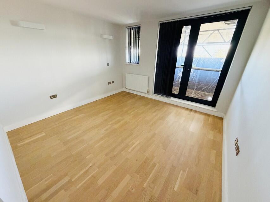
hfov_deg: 102.1
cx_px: 135
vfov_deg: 85.7
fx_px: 109
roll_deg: -0.9
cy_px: 101
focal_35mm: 14
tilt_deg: -23.6
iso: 500
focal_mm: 2.22
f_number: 2.2
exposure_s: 1/50
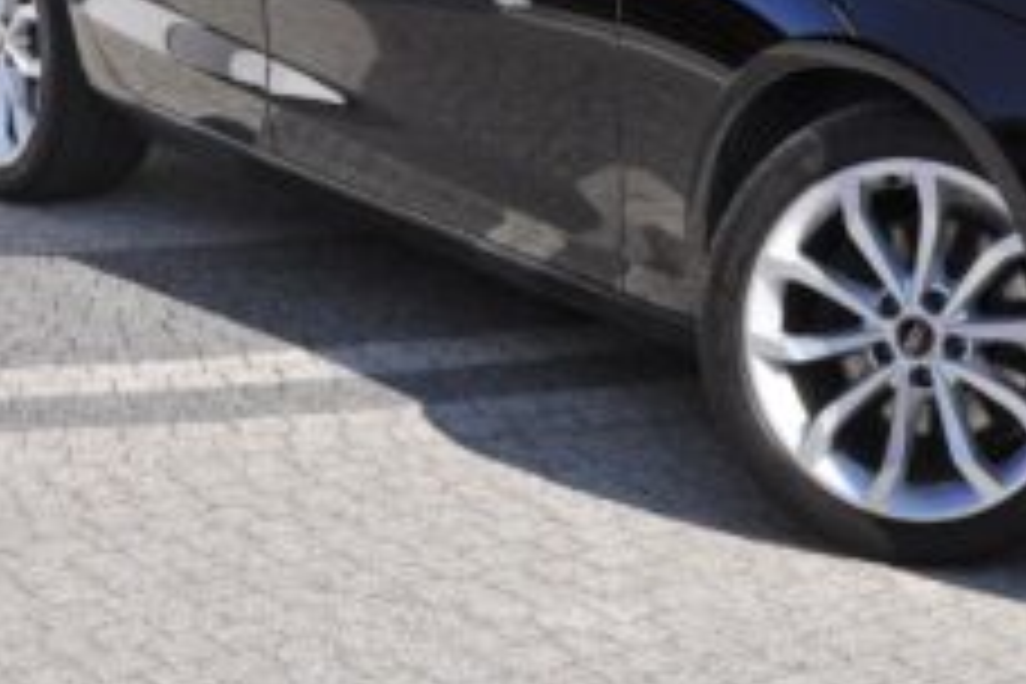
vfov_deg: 12.1
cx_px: 976
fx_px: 3192
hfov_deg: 17.9
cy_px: -29
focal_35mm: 112
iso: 250
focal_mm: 34
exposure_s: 1/200
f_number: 14
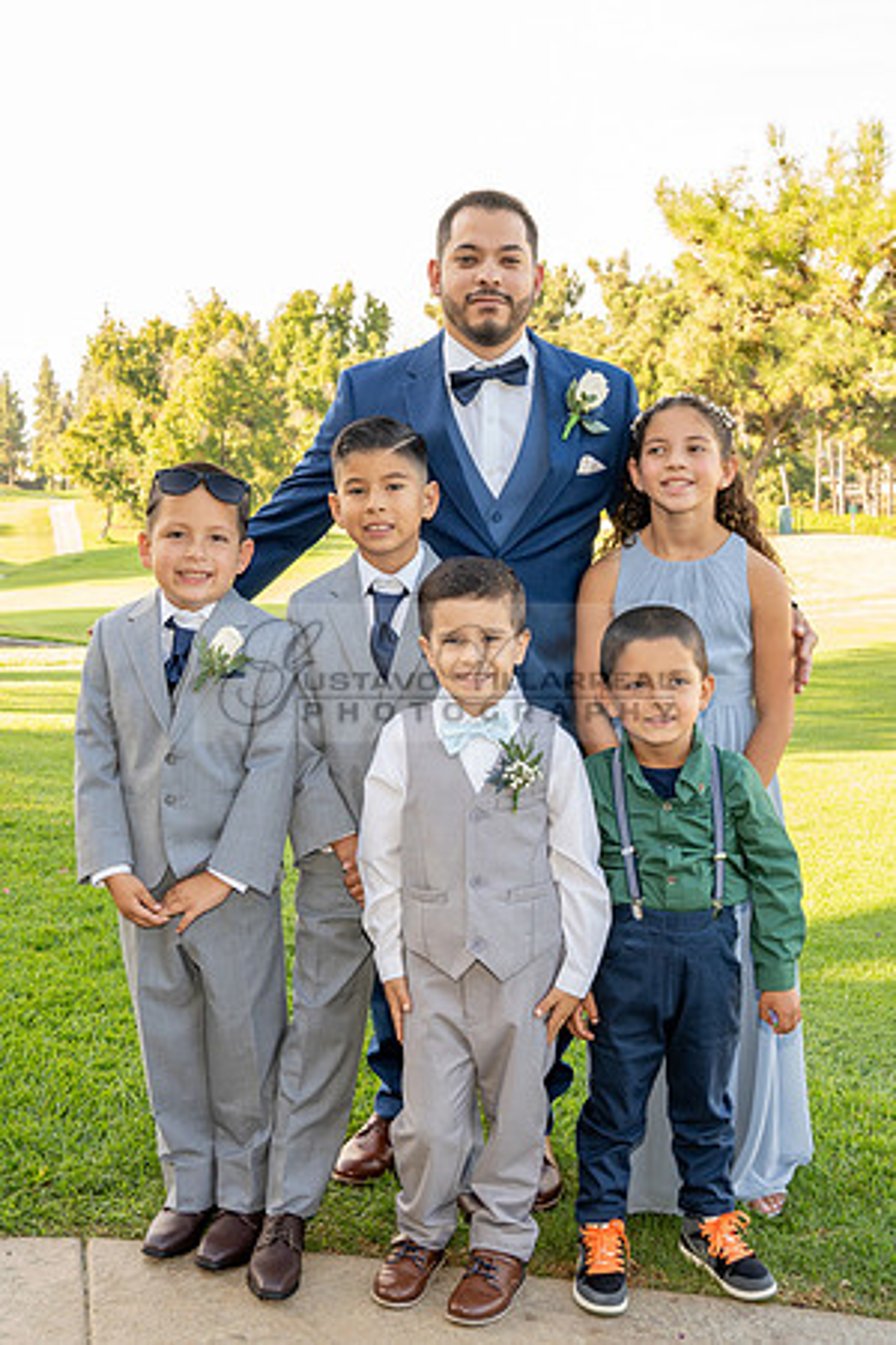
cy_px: 556
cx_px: 423
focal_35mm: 46
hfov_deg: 29.4
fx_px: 1710
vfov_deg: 42.7
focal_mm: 25.7
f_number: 5.6
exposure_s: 1/160
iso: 500
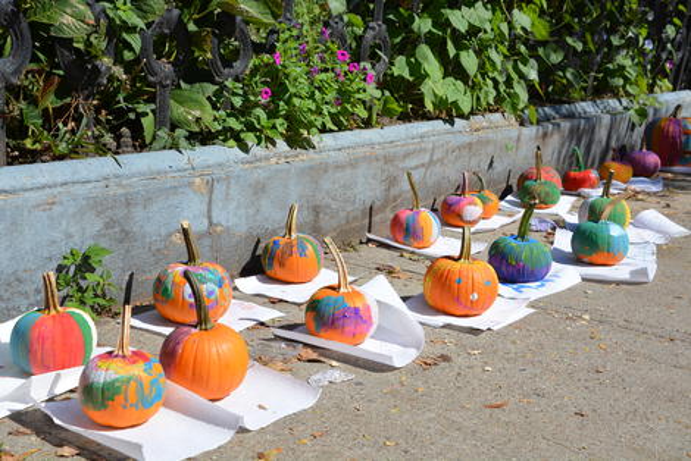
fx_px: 922
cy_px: 230
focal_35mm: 48
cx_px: 346
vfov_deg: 28.1
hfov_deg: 41.1
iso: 100
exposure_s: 1/320
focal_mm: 32
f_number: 9
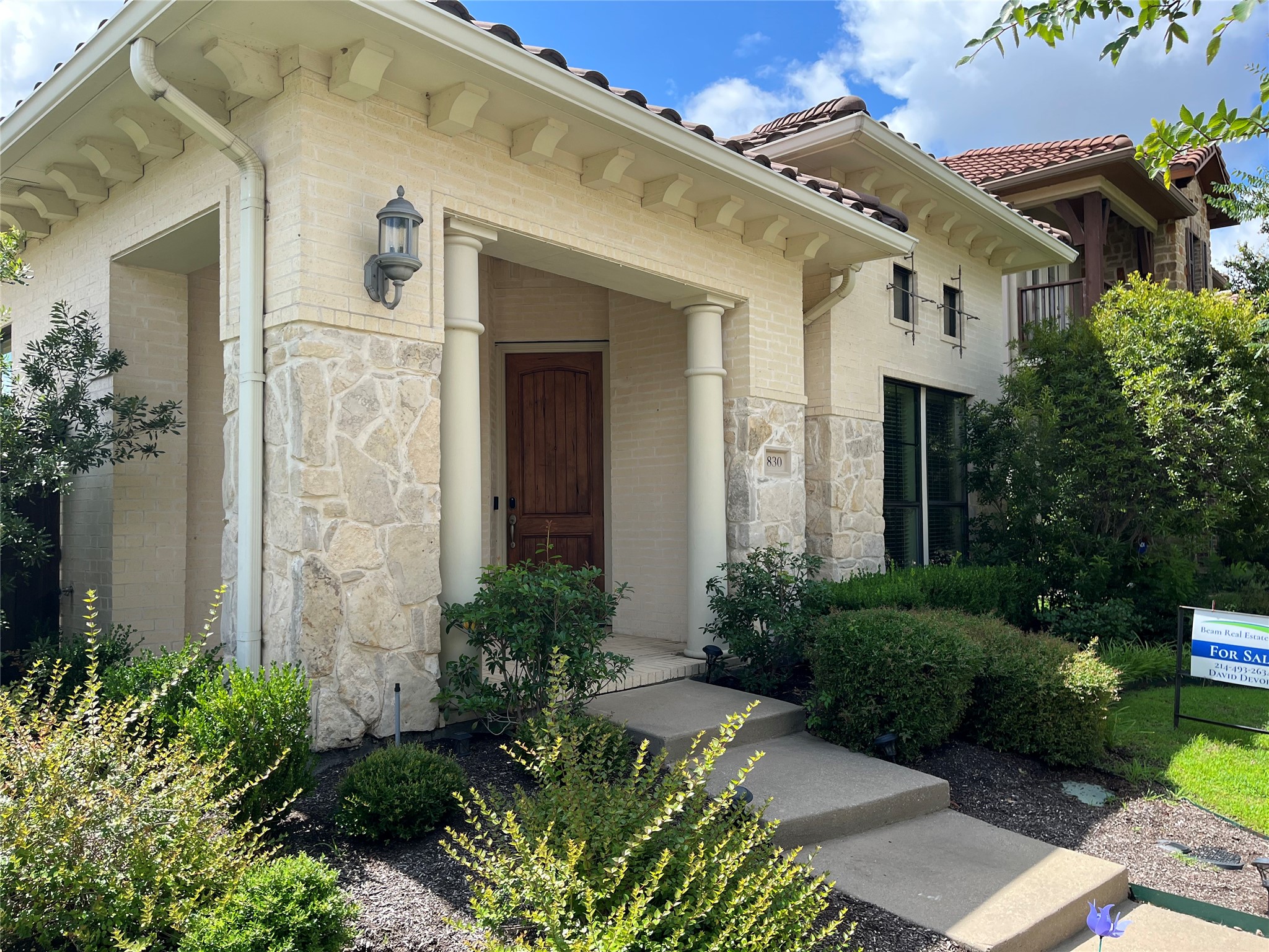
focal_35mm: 26
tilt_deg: +2.0
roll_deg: +1.0
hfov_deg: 67.3
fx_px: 953
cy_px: 476
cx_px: 634
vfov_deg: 53.1
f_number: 1.6
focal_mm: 5.1
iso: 50
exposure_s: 1/1309
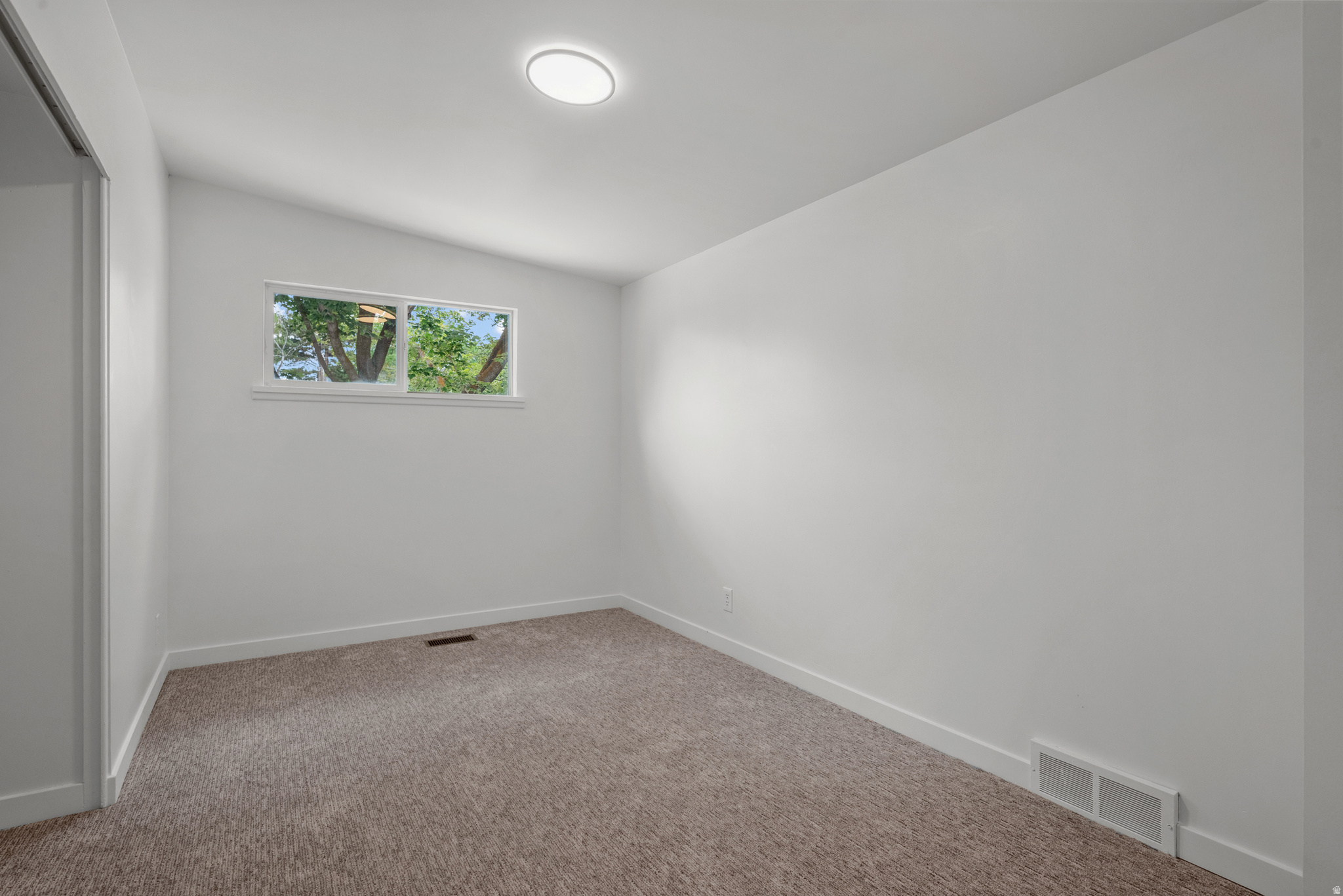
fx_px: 653
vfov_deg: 68.9
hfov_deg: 91.6
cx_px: 672
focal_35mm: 18
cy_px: 448
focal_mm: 17.5
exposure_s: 1/1.67
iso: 500
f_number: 8
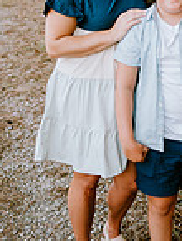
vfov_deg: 26.1
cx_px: 151
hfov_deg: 20.5
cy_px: 7
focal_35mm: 71
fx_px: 496
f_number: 2.2
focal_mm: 24
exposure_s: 1/250
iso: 320
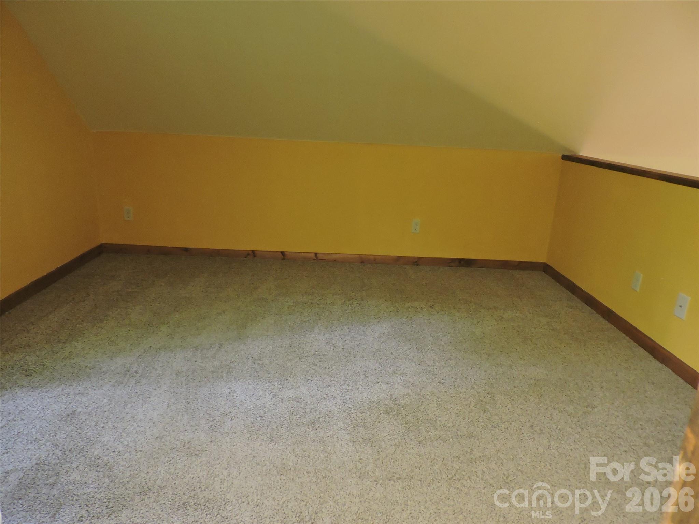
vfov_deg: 56.8
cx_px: 350
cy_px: 262
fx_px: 485
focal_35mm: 24
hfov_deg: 71.6
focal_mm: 4.3
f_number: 3
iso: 720
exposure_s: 1/8
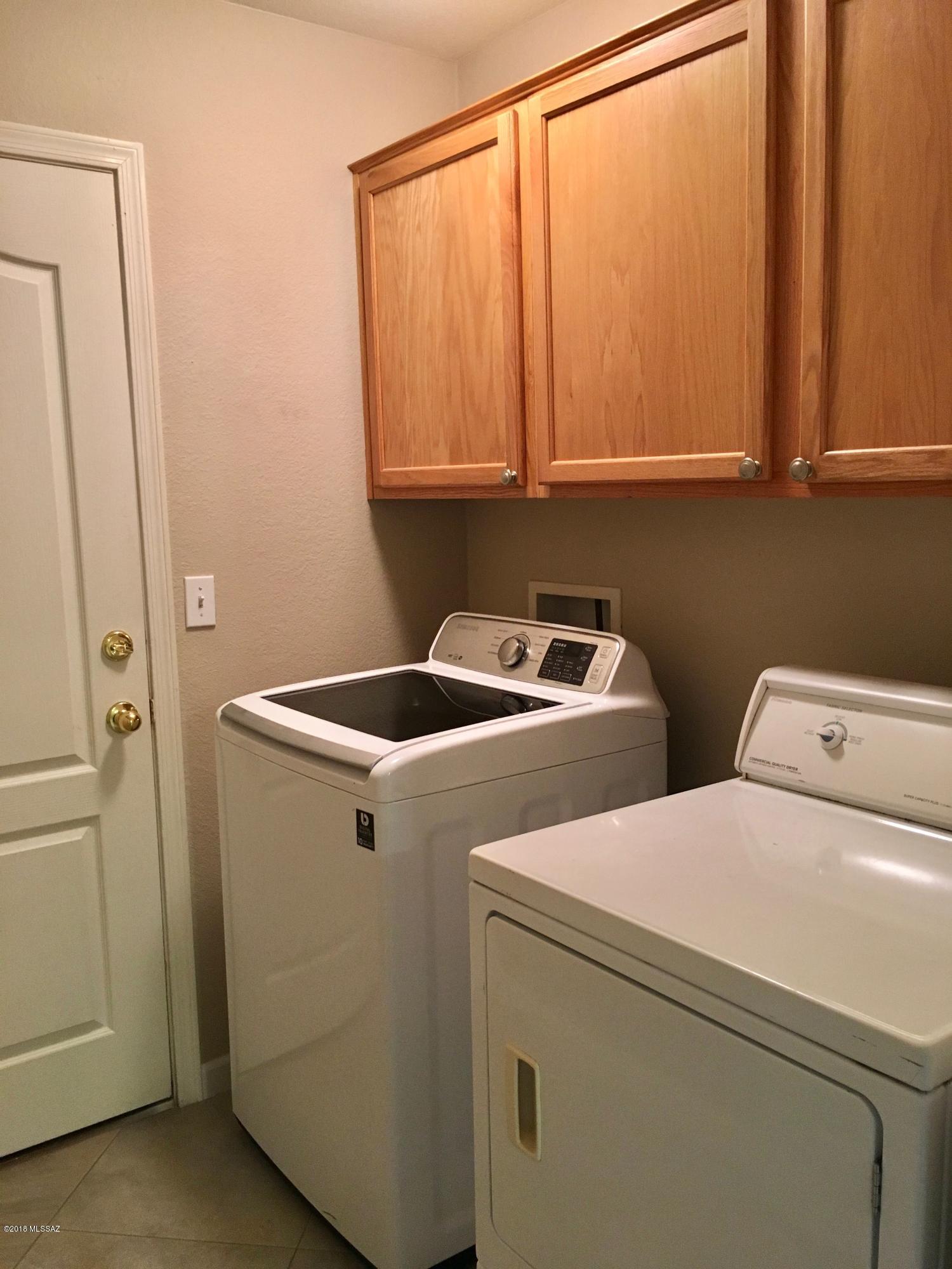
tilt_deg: -8.5
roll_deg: +1.1
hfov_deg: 48.2
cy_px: 634
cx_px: 476
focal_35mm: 29
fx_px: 1063
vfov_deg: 61.7
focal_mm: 4.15
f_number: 2.2
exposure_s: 1/30
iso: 125
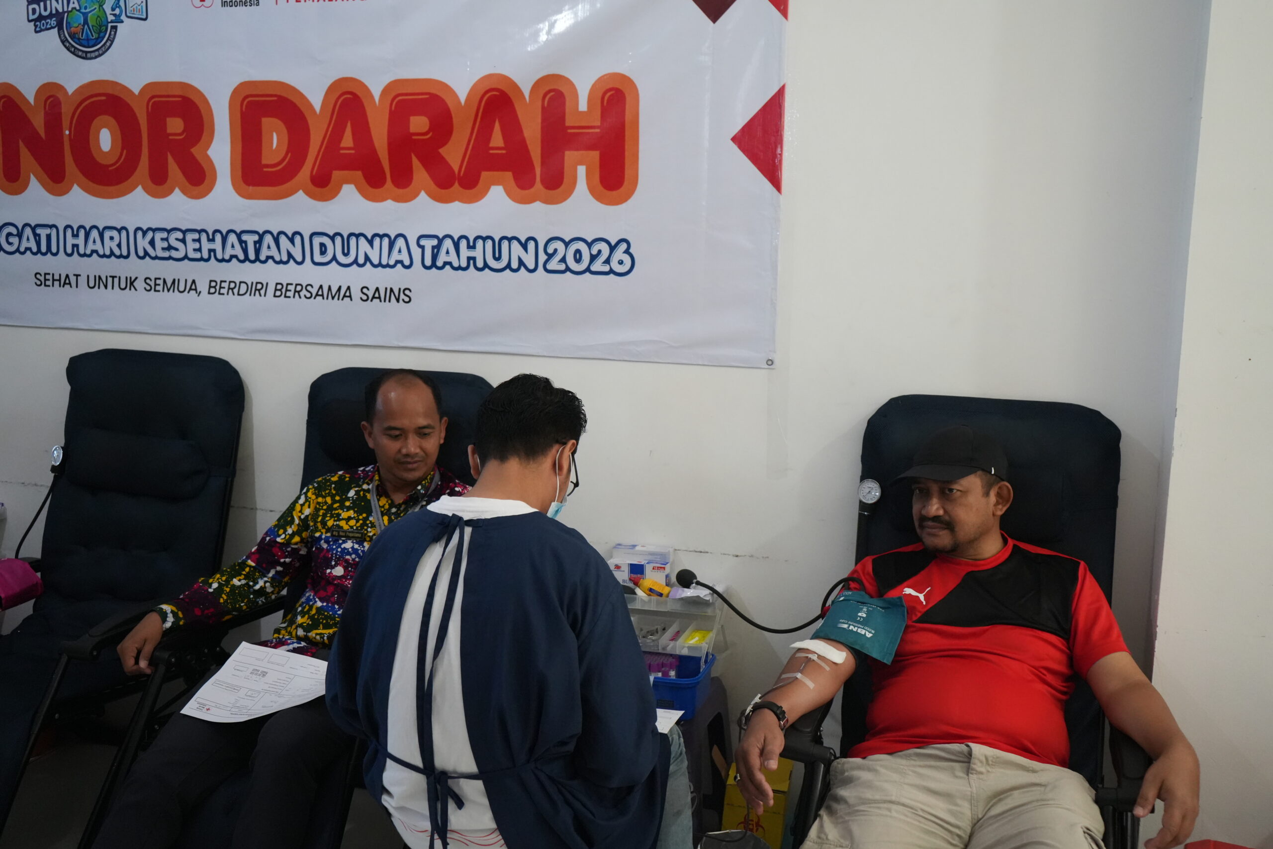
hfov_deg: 57.2
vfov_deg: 40.0
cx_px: 636
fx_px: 1167
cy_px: 424
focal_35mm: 33
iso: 6400
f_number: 5
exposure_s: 1/100
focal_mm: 33
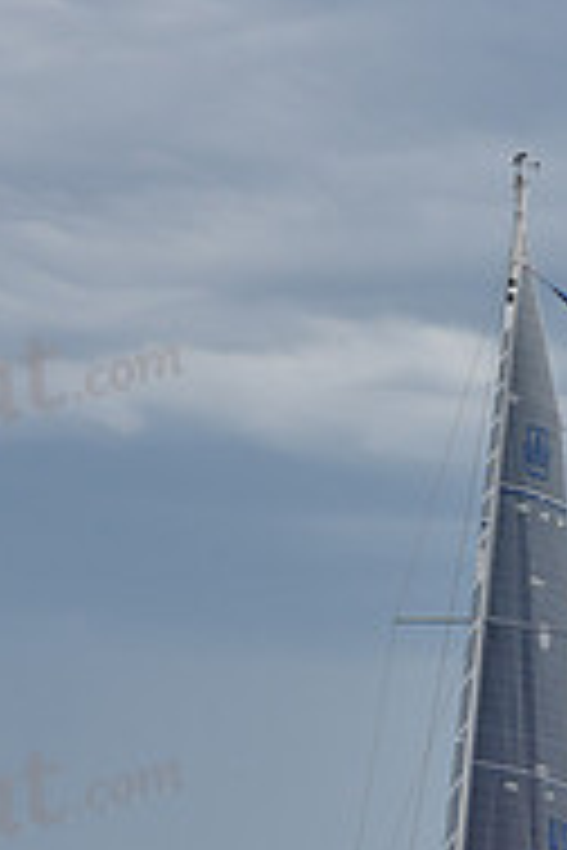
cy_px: 1012
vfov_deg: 7.2
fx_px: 6662
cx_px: 416
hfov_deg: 4.9
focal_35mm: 282
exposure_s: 1/800
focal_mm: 92
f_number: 5.6
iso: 250
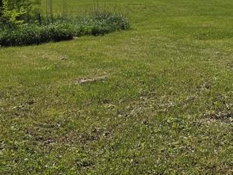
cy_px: 22
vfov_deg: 18.2
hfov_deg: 22.0
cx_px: 300
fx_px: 539
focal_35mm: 80
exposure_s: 1/7891
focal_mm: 5.4
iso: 64
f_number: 1.8
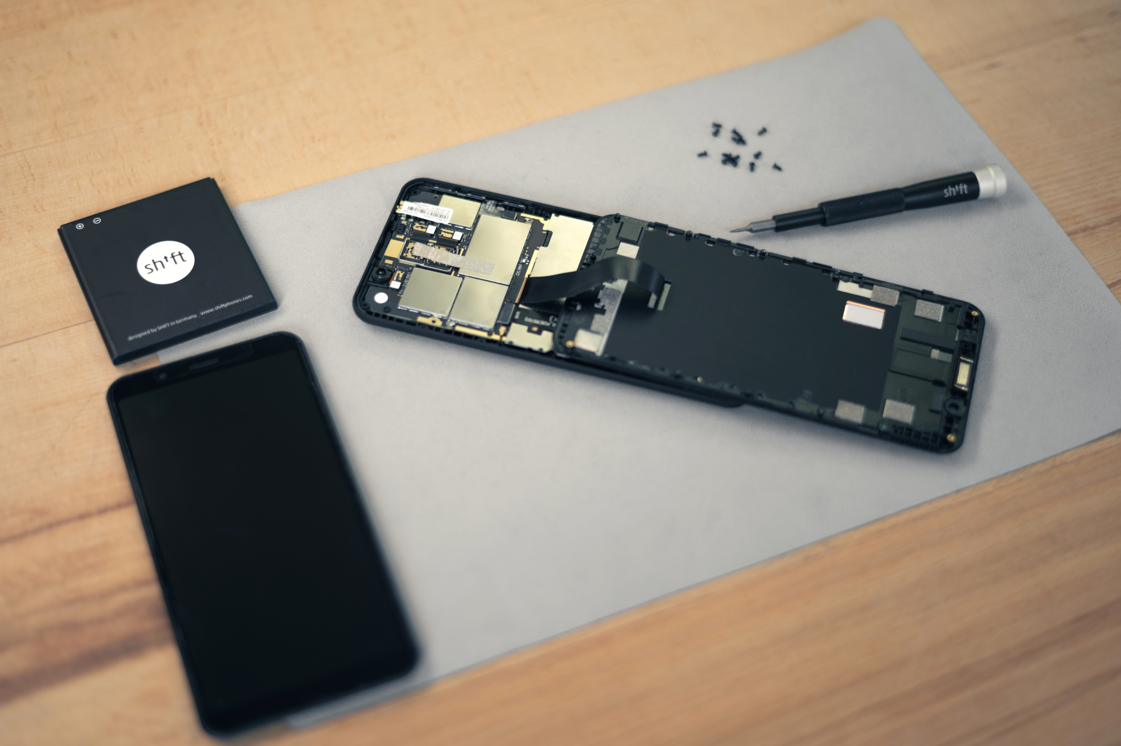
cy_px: 373
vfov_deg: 27.0
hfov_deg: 39.6
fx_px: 1556
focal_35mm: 50
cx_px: 560
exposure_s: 1/200
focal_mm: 50
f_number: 1.8
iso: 160
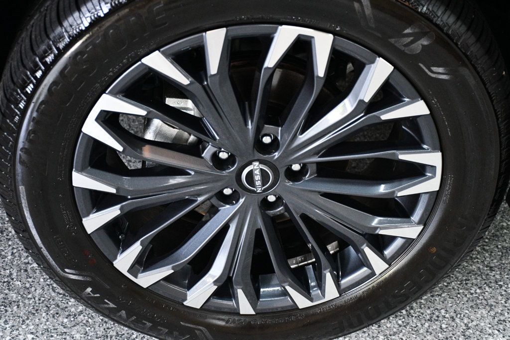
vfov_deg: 20.3
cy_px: 170
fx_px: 949
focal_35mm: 67
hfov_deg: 30.1
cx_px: 255
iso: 3200
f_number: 4.5
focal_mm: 45
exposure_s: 1/125
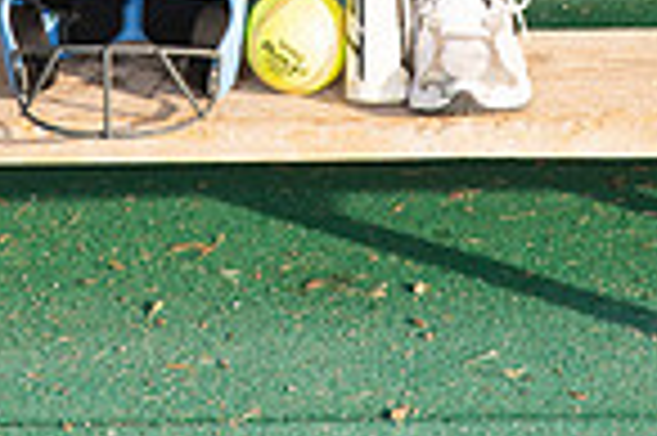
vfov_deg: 6.5
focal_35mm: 201
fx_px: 3664
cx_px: 302
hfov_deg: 10.2
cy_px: -526
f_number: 8
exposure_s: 1/250
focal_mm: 65
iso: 200
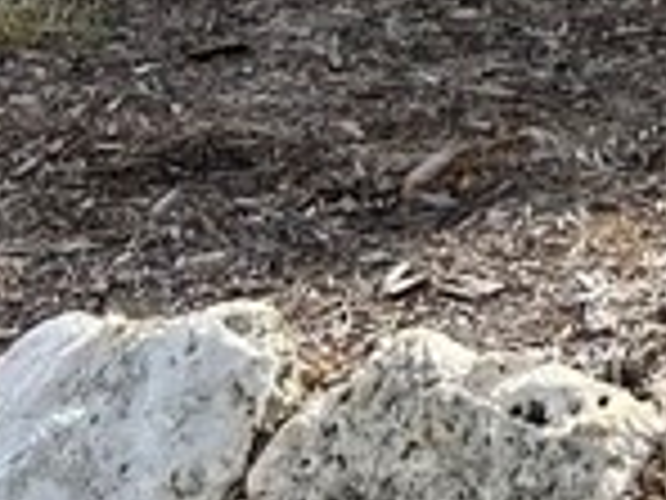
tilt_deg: -1.5
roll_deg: -0.6
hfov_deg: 10.1
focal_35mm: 180
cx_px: 1336
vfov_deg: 7.4
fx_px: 3463
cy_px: -923
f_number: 1.5
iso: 50
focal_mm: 5.7
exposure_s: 1/2513
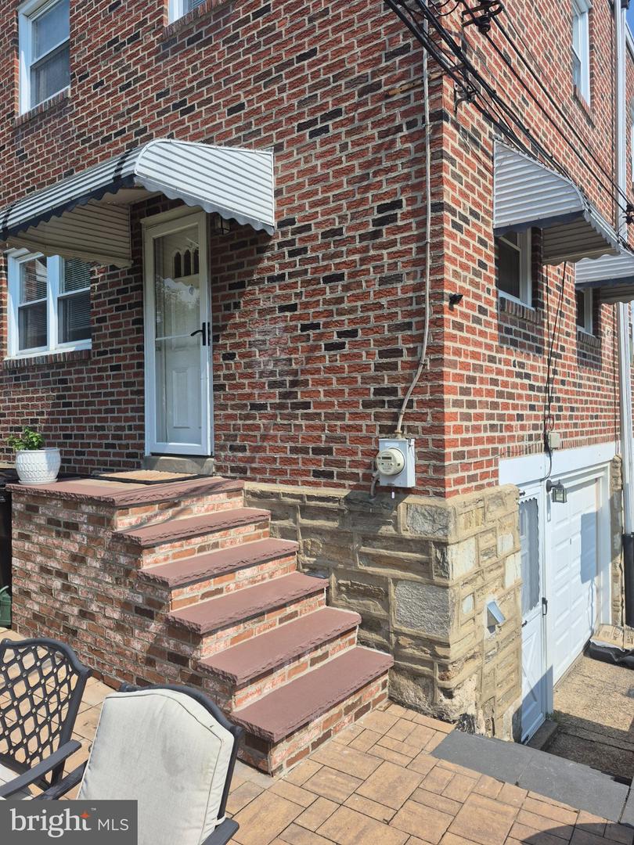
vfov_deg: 73.9
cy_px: 422
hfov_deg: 58.9
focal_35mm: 23
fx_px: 562
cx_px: 317
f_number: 1.8
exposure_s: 1/1840
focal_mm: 5.4
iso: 25
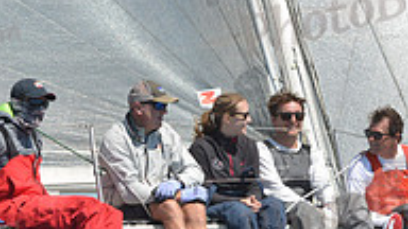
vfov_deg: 3.7
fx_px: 3494
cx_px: 132
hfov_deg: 6.7
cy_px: 338
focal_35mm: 323
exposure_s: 1/1250
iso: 280
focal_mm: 102
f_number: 7.1
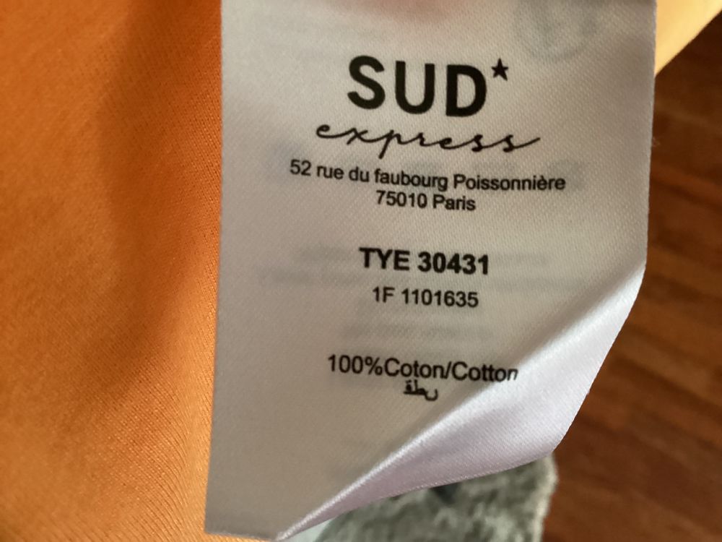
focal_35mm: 31
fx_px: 647
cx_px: 361
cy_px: 271
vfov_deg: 45.4
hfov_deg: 58.4
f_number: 2.4
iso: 640
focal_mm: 3.3
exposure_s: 1/30
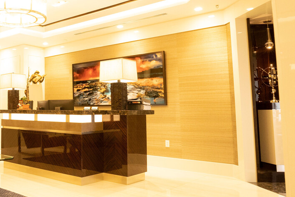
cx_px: 32
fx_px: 303
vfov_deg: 35.8
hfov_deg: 47.0
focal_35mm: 37
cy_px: 81
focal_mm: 18
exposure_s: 1/30
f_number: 9
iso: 3200
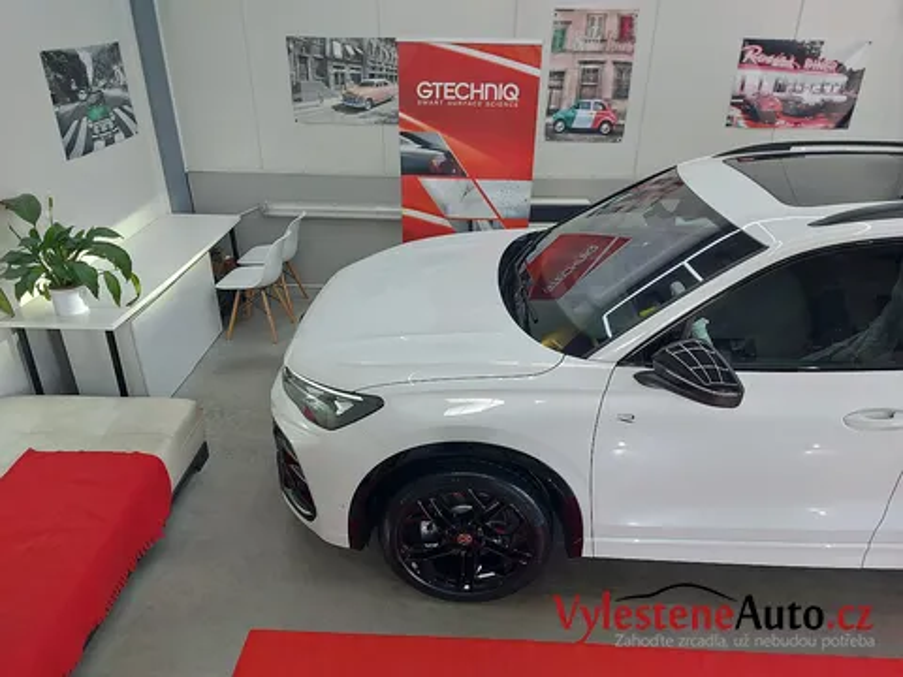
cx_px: 452
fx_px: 626
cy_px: 338
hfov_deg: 71.6
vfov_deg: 56.8
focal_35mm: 24
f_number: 1.8
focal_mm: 5.23
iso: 40
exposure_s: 1/50
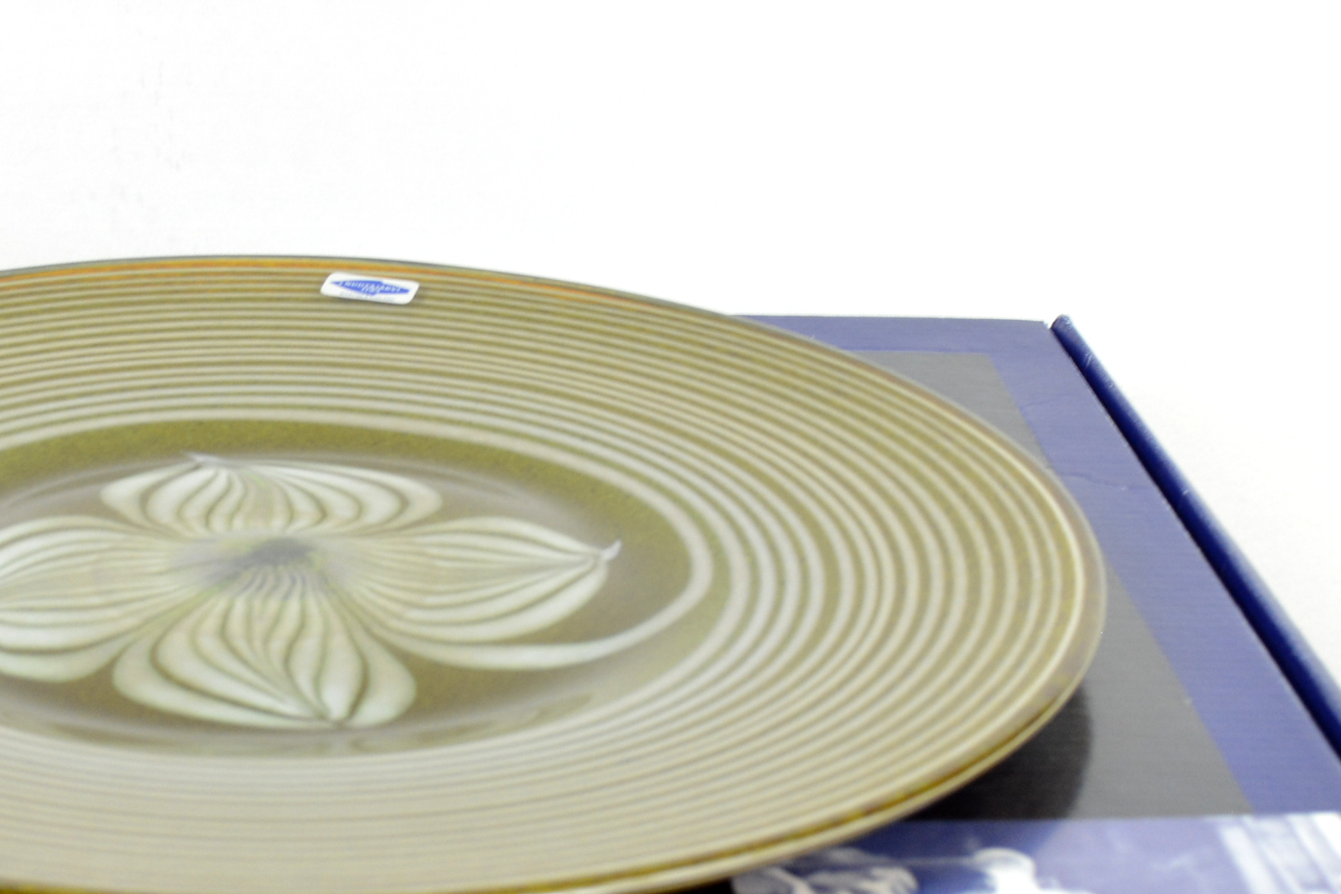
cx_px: 330
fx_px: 3315
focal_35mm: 89
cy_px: 601
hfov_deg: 22.6
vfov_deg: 15.3
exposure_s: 1/6
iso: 400
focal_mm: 24
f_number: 8
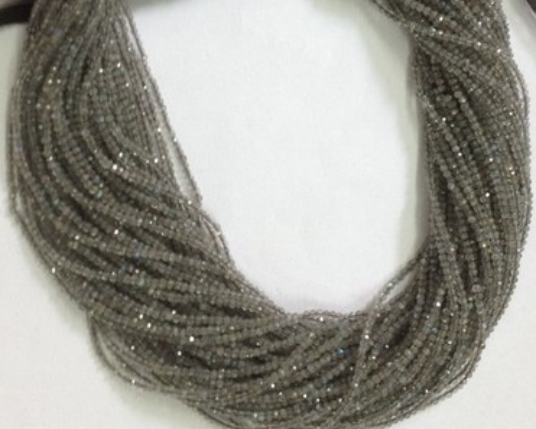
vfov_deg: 32.0
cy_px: 98
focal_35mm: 46
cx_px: 269
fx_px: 730
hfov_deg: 40.3
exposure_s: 1/20
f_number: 2.4
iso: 100
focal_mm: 4.28
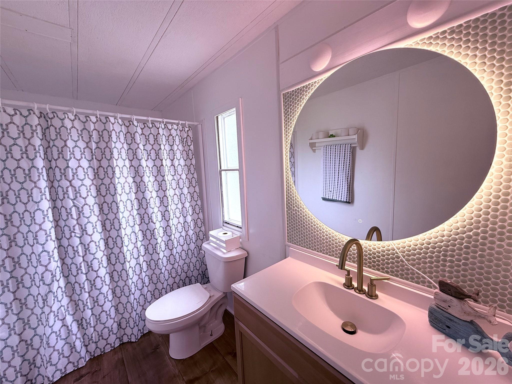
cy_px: 192
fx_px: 207
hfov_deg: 102.1
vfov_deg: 85.7
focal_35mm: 14
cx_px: 256
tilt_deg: -7.1
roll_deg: +2.0
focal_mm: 2.22
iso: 50
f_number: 2.2
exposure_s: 1/124
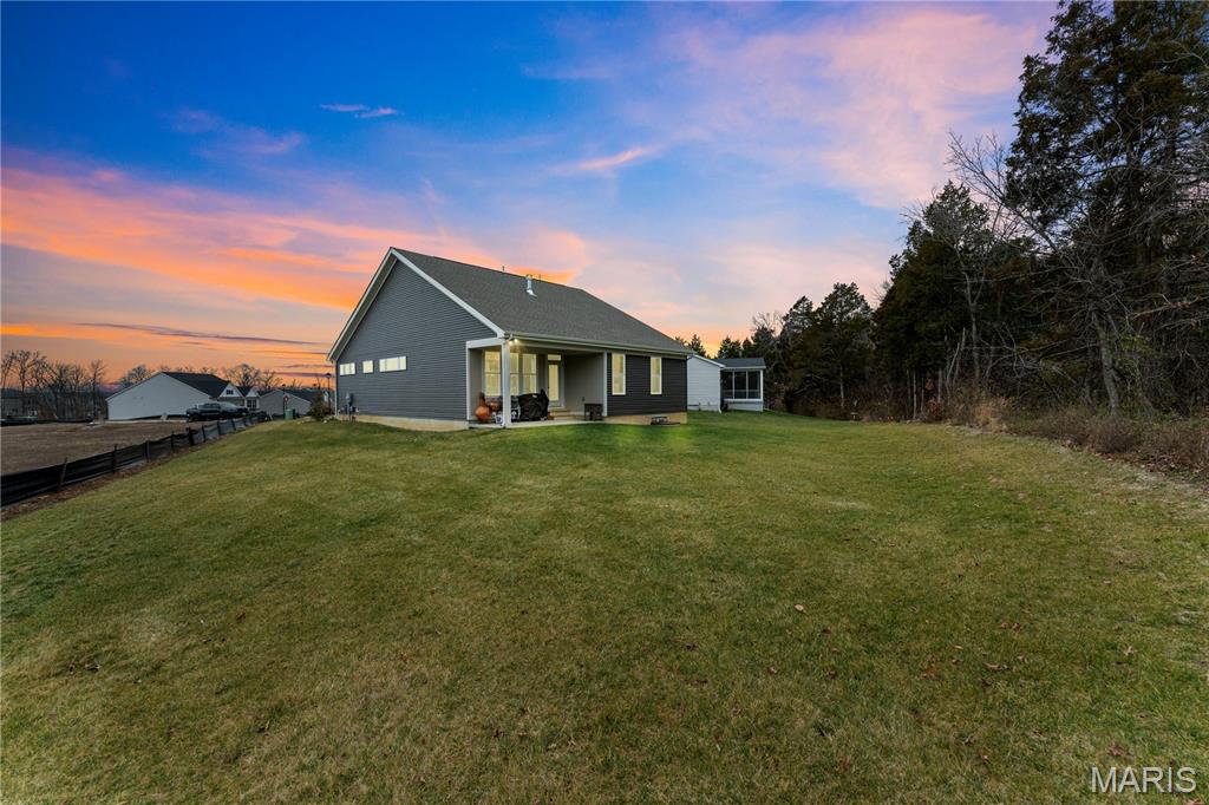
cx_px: 604
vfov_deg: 81.2
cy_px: 402
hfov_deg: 104.3
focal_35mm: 14
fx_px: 470
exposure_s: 1/125
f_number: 8
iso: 640
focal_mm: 14
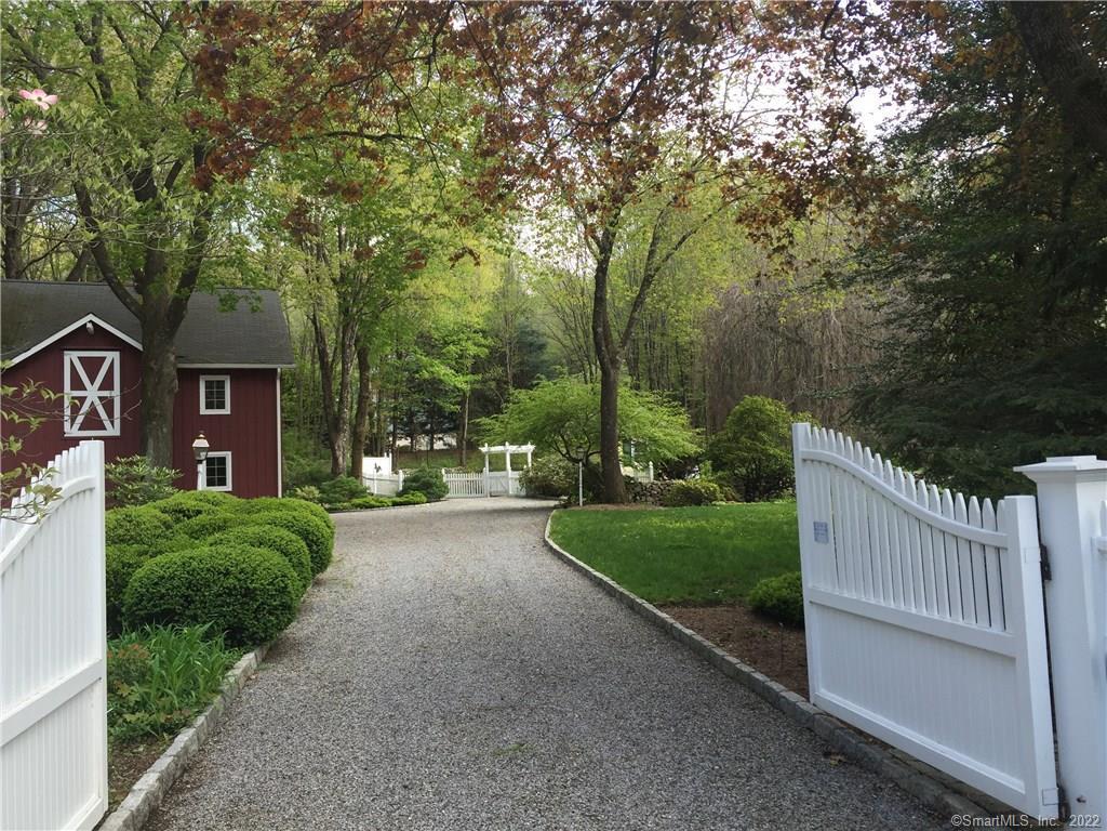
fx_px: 927
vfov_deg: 48.2
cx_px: 554
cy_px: 416
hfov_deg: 61.7
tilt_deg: +3.4
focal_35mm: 29
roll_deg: +2.4
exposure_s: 1/205
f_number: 2.2
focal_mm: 4.15
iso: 32
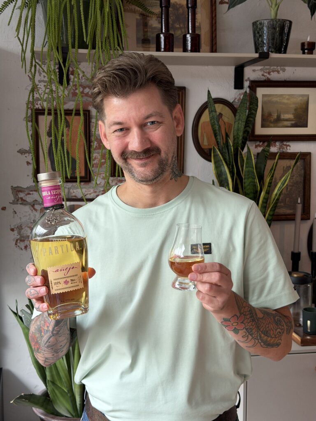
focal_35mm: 48
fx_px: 584
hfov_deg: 30.3
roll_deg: +0.0
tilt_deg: -6.3
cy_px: 210
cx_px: 158
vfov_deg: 39.7
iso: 200
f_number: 1.78
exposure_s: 1/50
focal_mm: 6.76
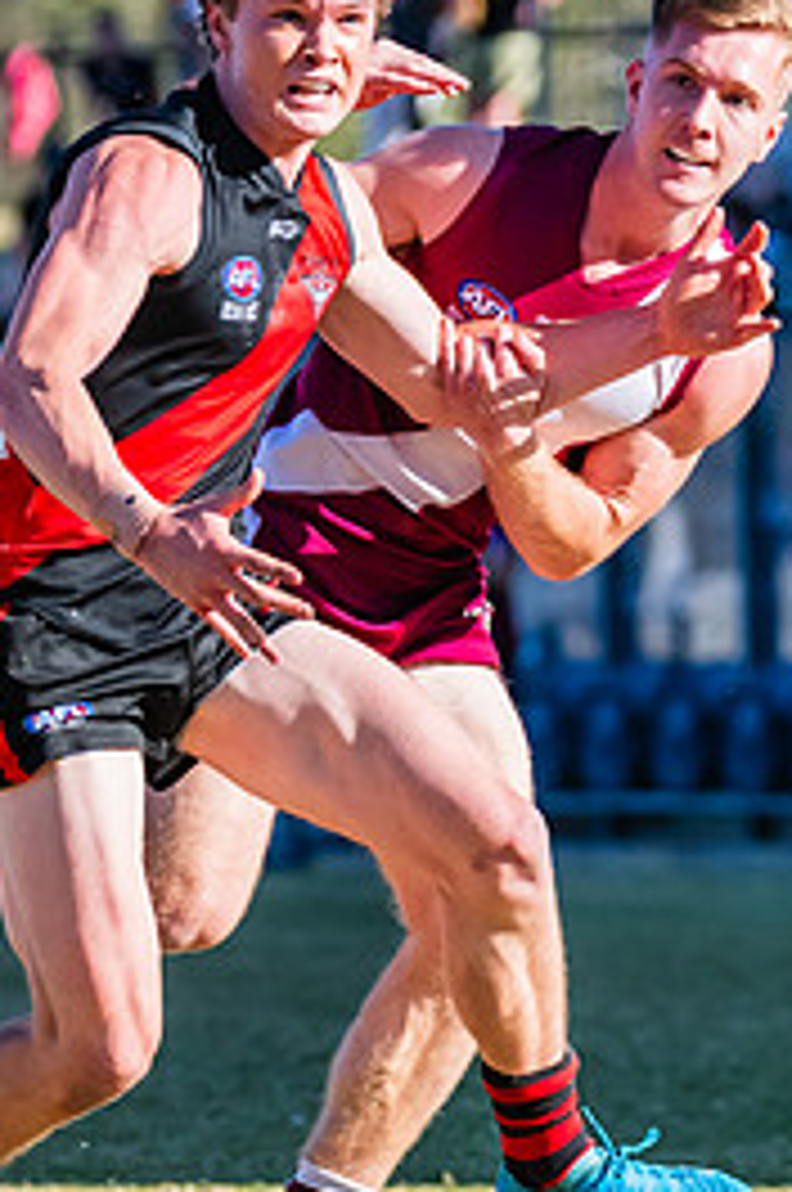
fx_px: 26103
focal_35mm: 789
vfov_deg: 2.6
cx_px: 176
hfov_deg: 1.7
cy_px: 753
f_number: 7.1
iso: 800
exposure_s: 1/2000
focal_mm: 240
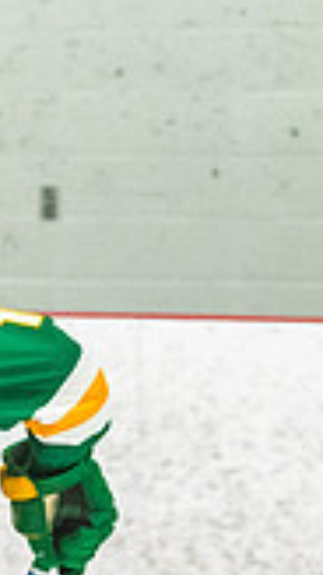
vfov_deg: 4.0
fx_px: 8300
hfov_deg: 2.2
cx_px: -97
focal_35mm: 544
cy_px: 658
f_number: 2.8
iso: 2200
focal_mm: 86
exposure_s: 1/640
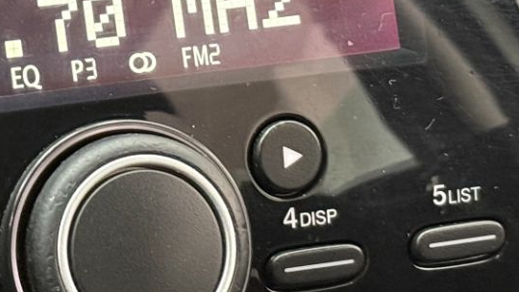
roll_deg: -0.9
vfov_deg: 6.5
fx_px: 2560
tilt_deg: -23.1
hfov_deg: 11.4
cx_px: -37
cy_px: -20
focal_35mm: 186
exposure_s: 1/30
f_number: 1.78
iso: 640
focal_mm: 6.76
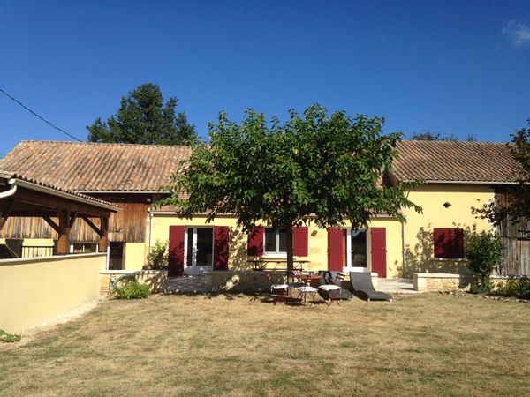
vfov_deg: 42.9
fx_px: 505
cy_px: 198
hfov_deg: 55.4
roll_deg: -1.9
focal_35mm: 33
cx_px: 265
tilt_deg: +3.8
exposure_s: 1/2008
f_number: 2.4
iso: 50
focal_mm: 4.12
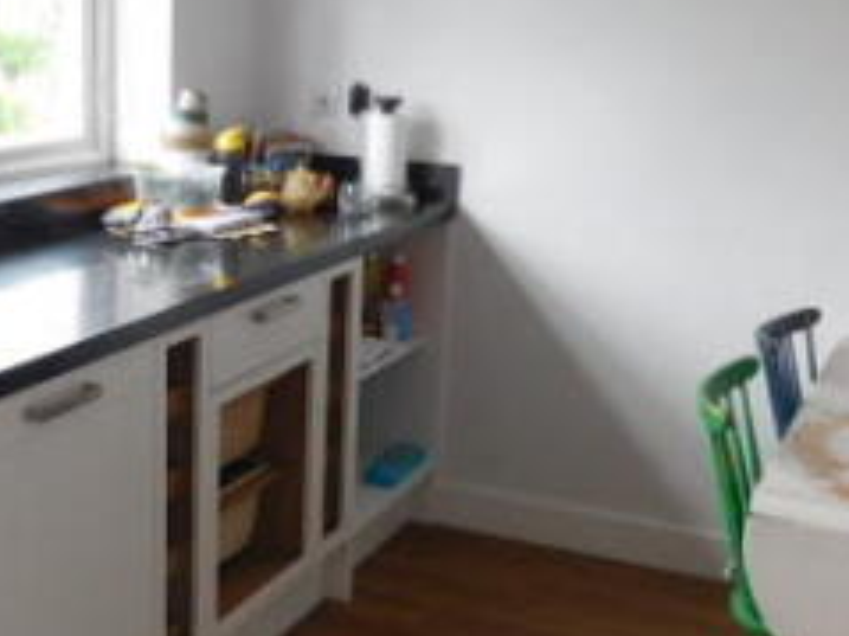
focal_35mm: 56
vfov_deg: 26.1
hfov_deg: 33.9
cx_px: 254
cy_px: 322
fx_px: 1373
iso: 125
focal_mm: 4
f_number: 3
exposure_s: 1/60
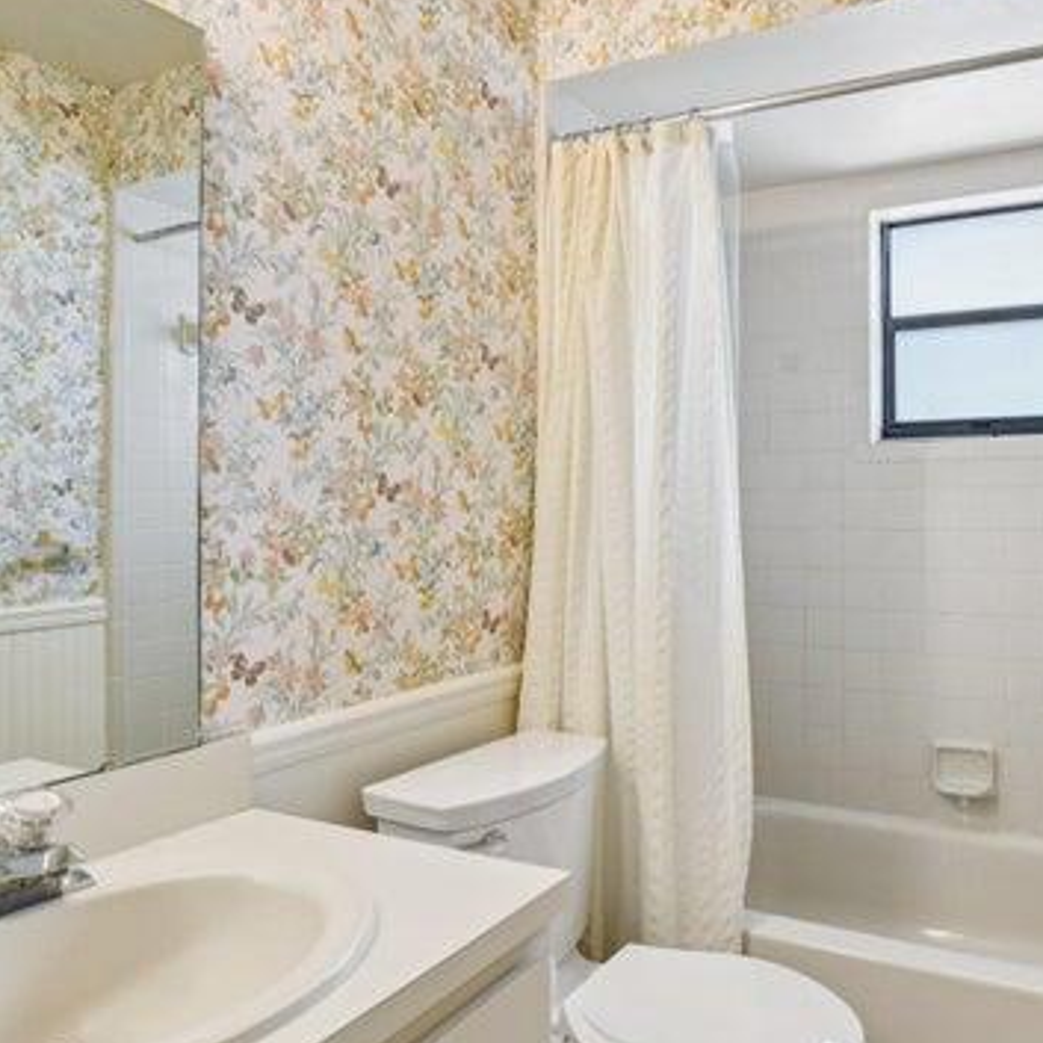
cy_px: 535
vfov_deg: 60.9
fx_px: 886
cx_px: 727
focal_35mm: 26
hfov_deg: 59.0
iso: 400
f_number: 8
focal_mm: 15
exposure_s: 1/13
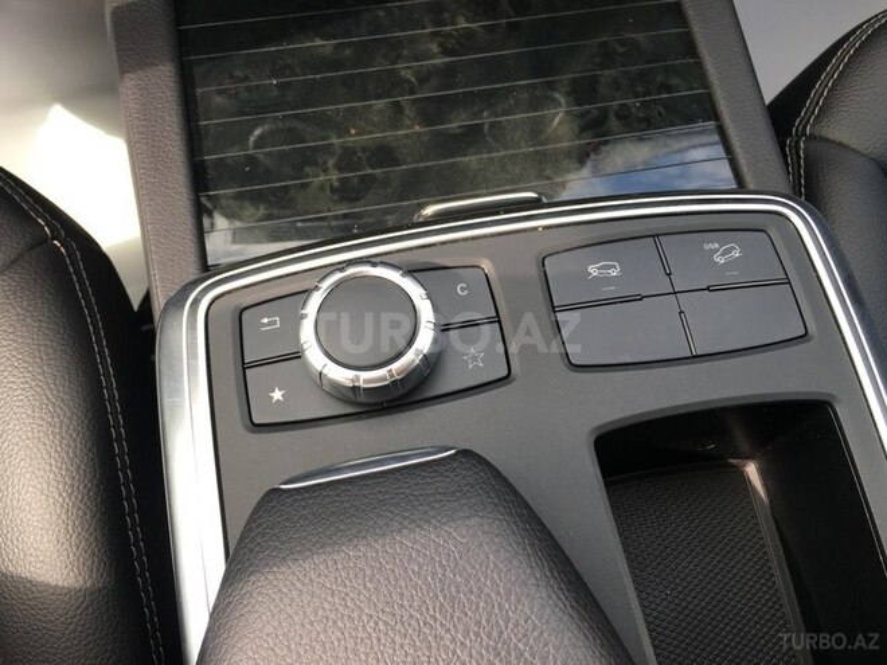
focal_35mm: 29
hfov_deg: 61.7
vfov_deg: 48.2
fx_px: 743
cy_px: 332
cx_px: 444
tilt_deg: -78.8
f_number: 2.2
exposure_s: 1/119
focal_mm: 4.15
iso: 25
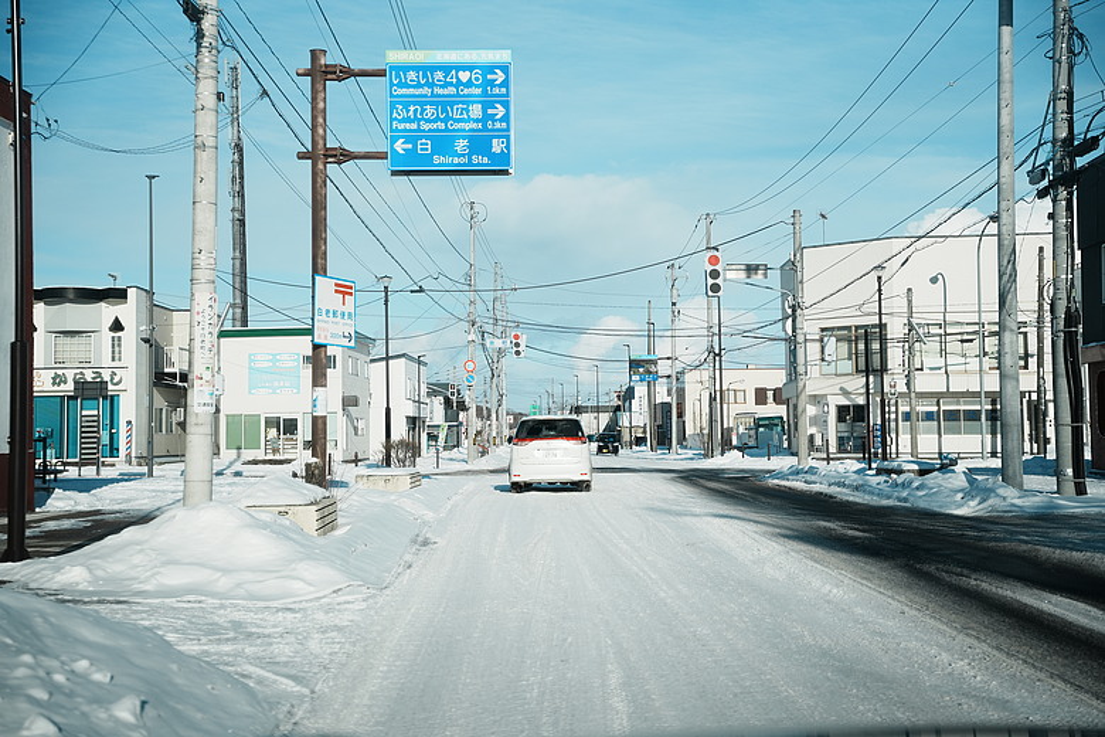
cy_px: 368
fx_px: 1495
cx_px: 552
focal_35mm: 49
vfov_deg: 27.7
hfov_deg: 40.6
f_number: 2.8
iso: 250
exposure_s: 1/8000
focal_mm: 48.7
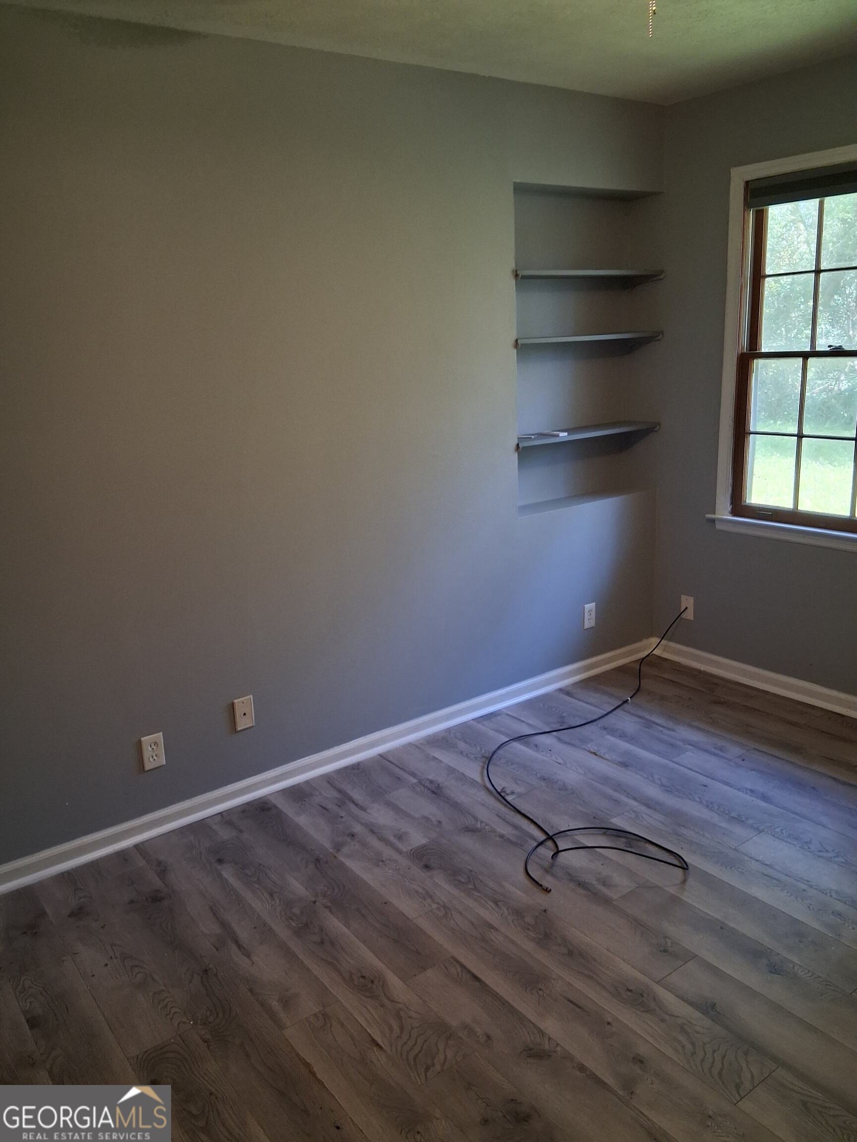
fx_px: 858
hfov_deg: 53.1
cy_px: 571
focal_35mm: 26
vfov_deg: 67.3
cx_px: 428
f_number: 1.8
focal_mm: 3.98
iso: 250
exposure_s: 1/50
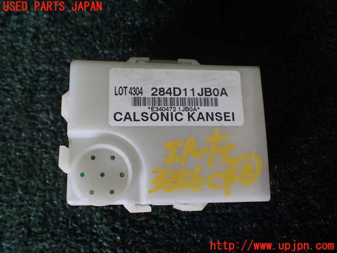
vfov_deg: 46.8
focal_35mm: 30
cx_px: 168
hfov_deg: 60.0
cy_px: 126
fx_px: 292
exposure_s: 1/125
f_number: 2.3
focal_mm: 5.4
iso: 125
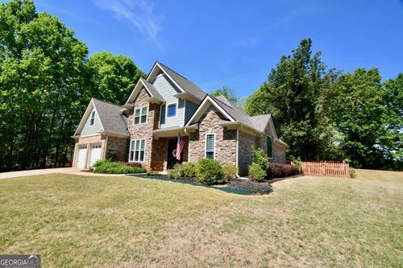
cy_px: 134
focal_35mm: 15
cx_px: 202
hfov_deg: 100.4
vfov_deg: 77.3
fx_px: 168
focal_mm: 10
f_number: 8
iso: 100
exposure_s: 1/200
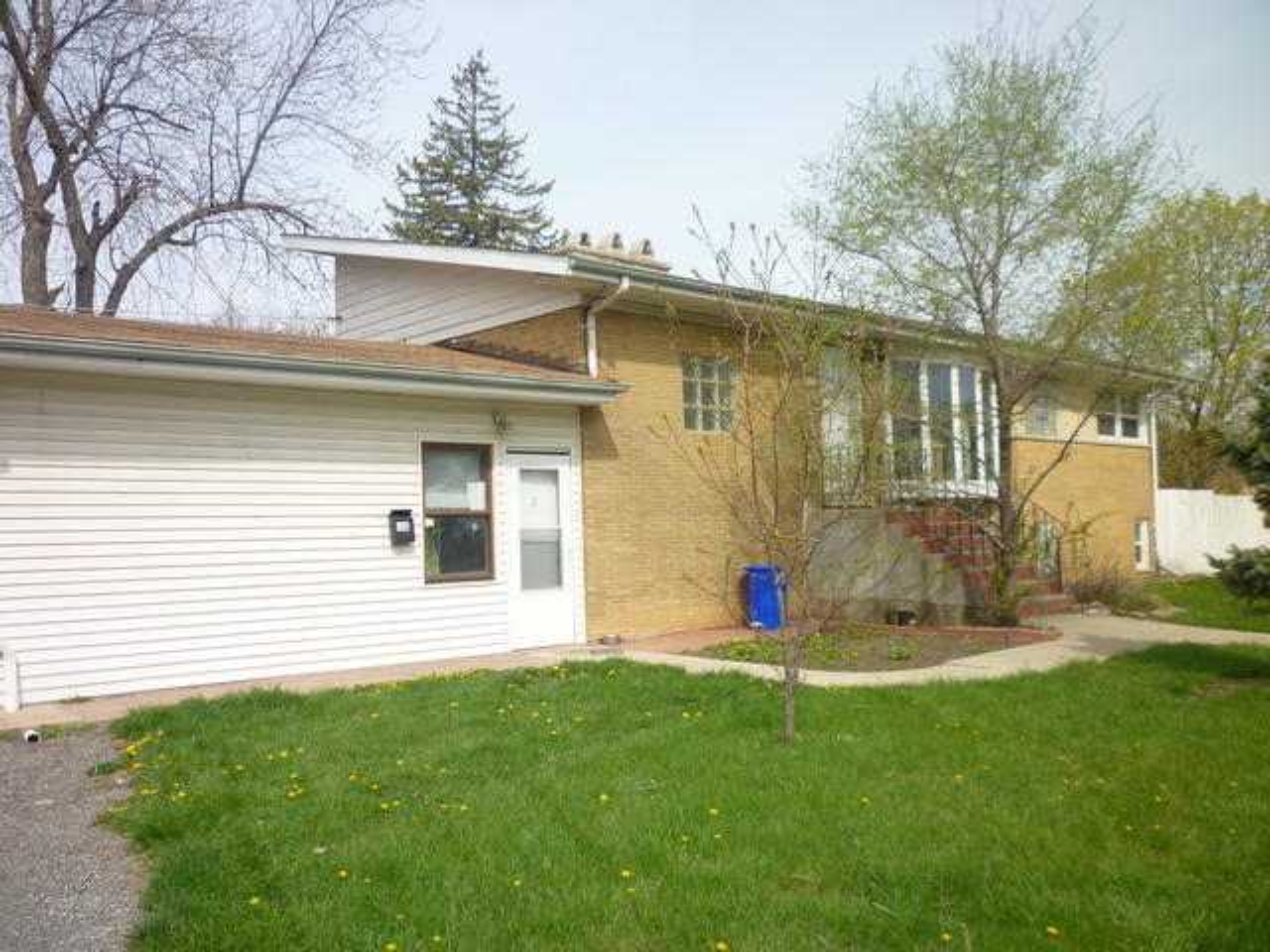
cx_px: 635
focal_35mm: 29
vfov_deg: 48.2
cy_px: 476
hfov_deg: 61.7
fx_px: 1064
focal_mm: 5.2
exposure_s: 1/500
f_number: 3.5
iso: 80
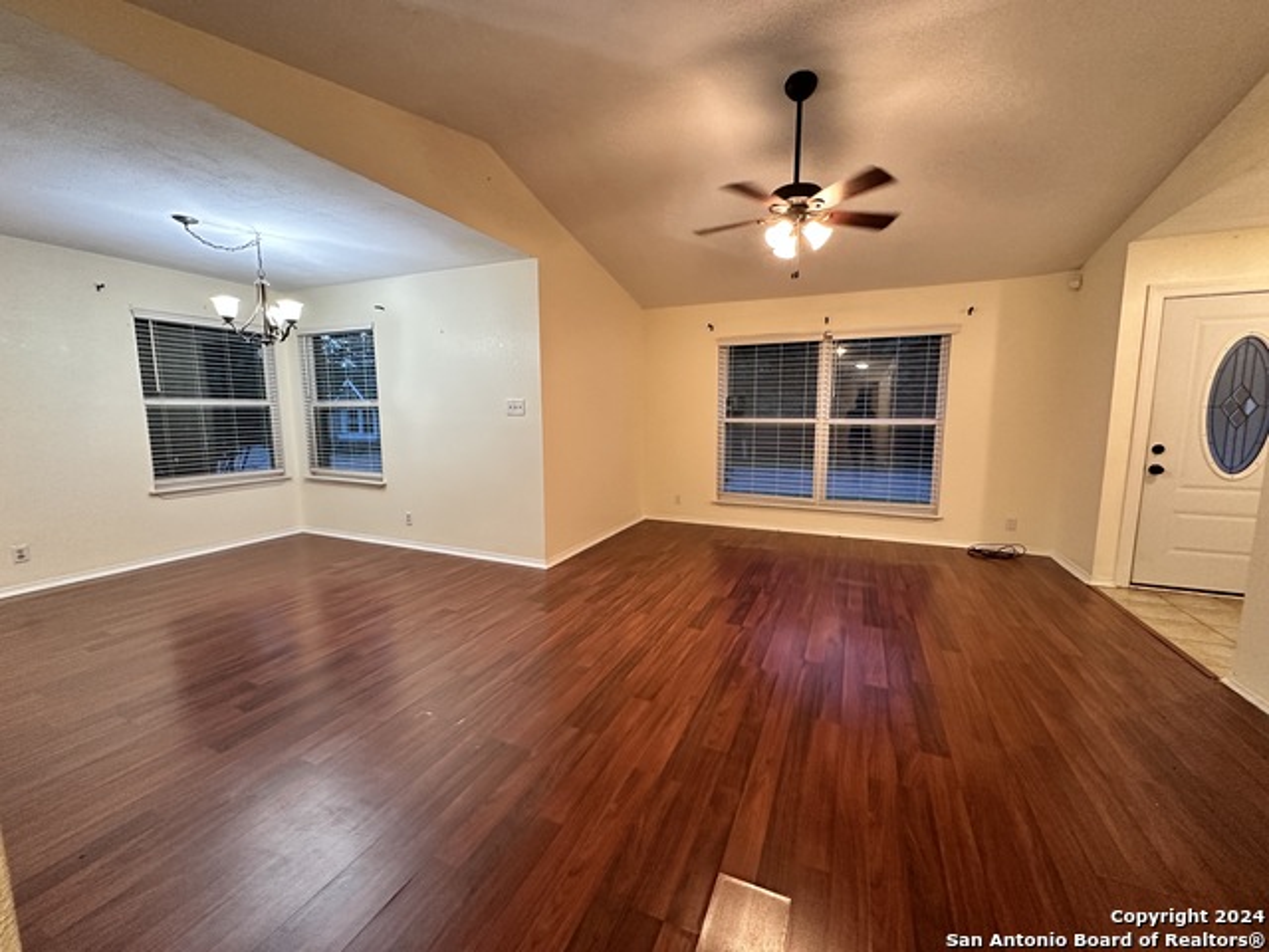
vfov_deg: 85.7
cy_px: 476
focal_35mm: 14
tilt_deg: -7.2
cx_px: 634
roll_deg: -0.4
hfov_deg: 102.1
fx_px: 513
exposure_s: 1/60
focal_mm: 2.22
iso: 400
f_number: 2.2
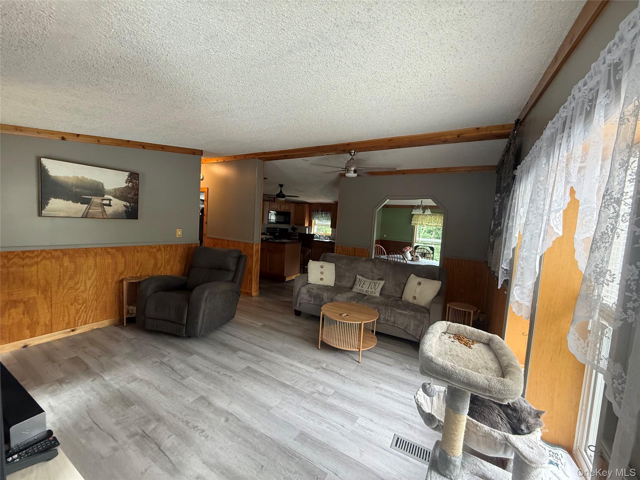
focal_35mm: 14
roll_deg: -3.9
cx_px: 320
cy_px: 240
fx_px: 259
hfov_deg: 102.1
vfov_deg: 85.7
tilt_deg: -4.2
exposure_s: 1/60
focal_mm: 2.22
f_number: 2.2
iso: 500
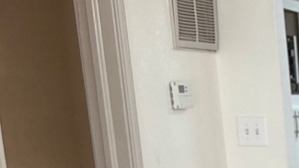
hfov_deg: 13.5
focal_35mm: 126
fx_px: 999
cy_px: 347
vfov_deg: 9.0
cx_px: 666
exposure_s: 1/120
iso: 200
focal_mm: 6.86
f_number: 1.78
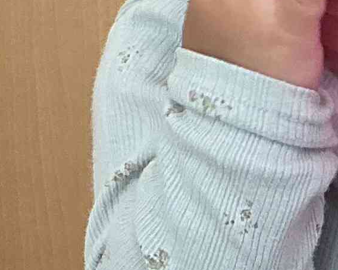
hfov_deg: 9.6
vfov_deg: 7.7
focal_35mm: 201
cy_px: 54
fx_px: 2010
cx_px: 301
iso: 50
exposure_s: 1/120
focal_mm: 3
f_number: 1.8
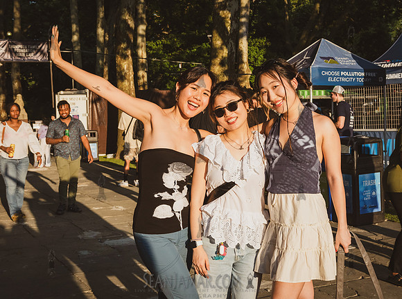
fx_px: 586
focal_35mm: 51
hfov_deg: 37.7
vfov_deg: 28.6
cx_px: 240
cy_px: 149
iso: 1000
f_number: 7.1
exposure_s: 1/1600
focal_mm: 44
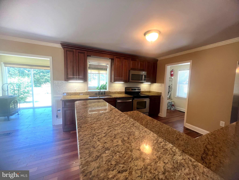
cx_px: 120
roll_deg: -1.4
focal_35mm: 13
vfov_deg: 89.9
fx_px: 90
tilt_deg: -6.1
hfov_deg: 106.2
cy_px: 90
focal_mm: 1.57
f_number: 1.8
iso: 200
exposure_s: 1/60
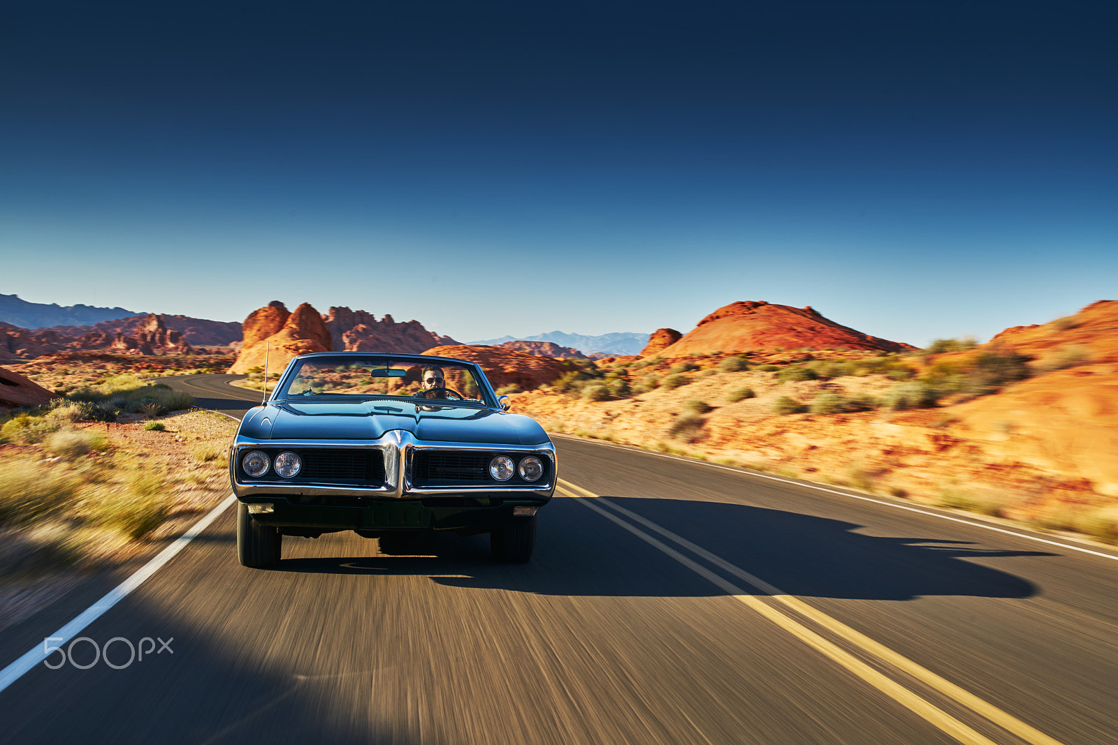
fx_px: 1087
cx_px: 559
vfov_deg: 37.9
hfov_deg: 54.4
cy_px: 372
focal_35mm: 35
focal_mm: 35
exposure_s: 1/25
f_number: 13
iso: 100
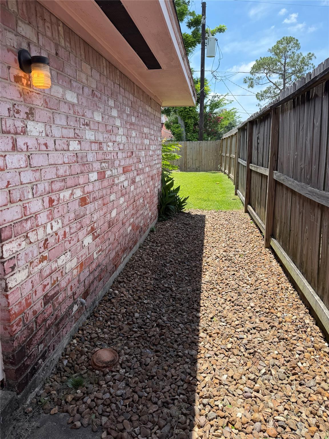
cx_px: 164
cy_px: 220
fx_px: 304
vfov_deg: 71.6
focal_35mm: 24
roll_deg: +0.7
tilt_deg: -12.2
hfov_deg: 56.8
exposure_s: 1/2370
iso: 80
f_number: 1.78
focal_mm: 6.76
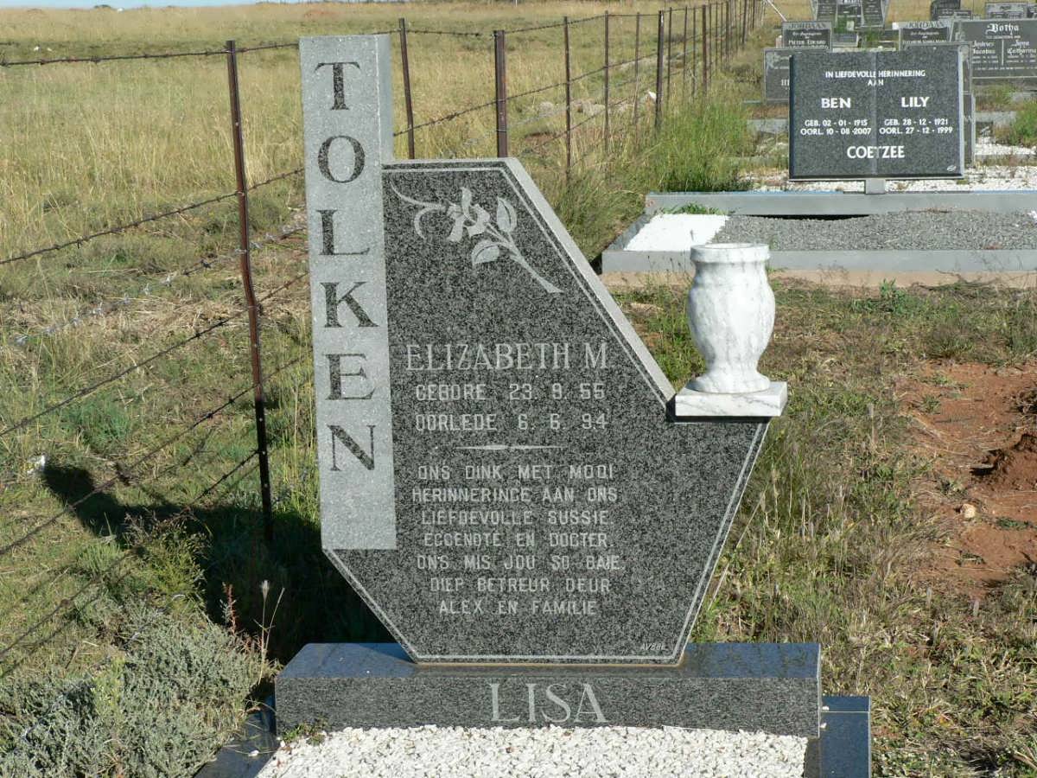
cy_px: 389
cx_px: 518
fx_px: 2397
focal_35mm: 80
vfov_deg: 18.4
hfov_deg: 24.4
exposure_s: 1/500
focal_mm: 13.4
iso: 100
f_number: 5.6
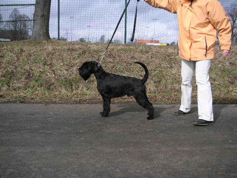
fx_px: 253
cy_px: 89
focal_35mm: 37
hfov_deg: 50.1
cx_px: 118
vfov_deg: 38.7
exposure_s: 1/500
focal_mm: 5.7
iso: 50
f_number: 2.8
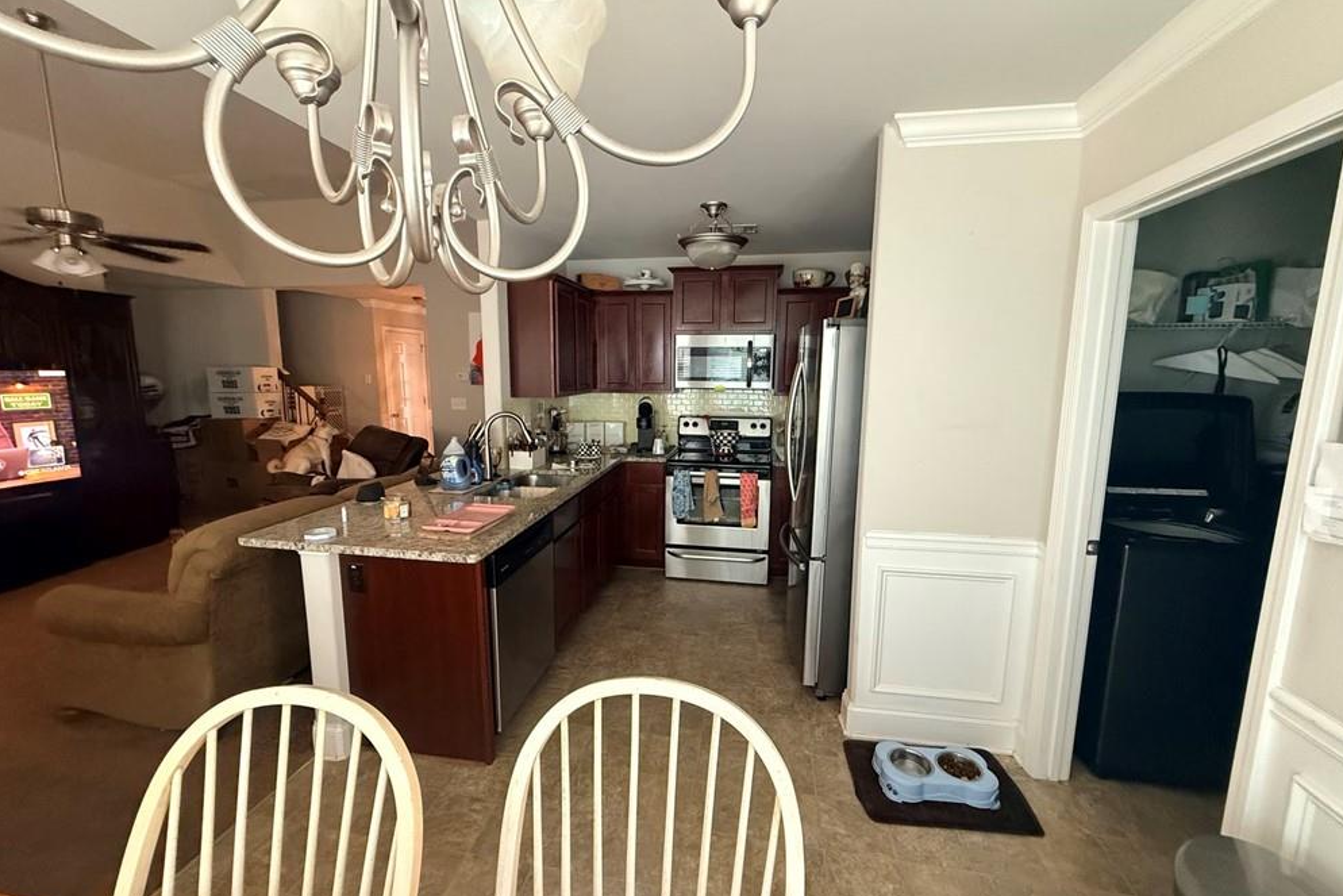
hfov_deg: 100.4
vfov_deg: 77.3
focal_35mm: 15
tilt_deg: -8.1
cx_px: 666
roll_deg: +0.0
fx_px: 560
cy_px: 450
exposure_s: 1/60
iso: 800
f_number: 2.2
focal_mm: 2.22
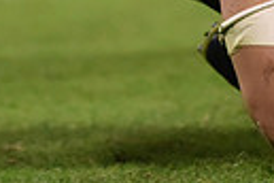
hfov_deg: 1.5
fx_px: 10251
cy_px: -203
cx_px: 331
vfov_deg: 1.0
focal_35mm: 1347
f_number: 2.8
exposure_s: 1/800
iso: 2000
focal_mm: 300
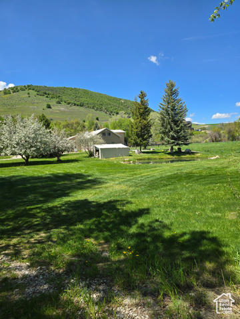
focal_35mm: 23
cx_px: 120
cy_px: 160
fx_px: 213
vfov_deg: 73.9
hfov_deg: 58.9
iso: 12
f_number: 1.7
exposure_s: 1/611
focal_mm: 6.3
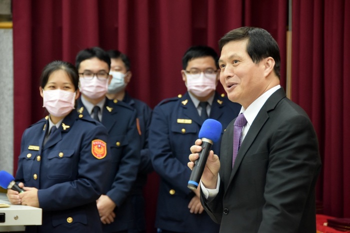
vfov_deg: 7.0
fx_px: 1896
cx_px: 175
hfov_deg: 10.5
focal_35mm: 195
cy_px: 116
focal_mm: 130
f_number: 5.6
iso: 1400
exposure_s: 1/50
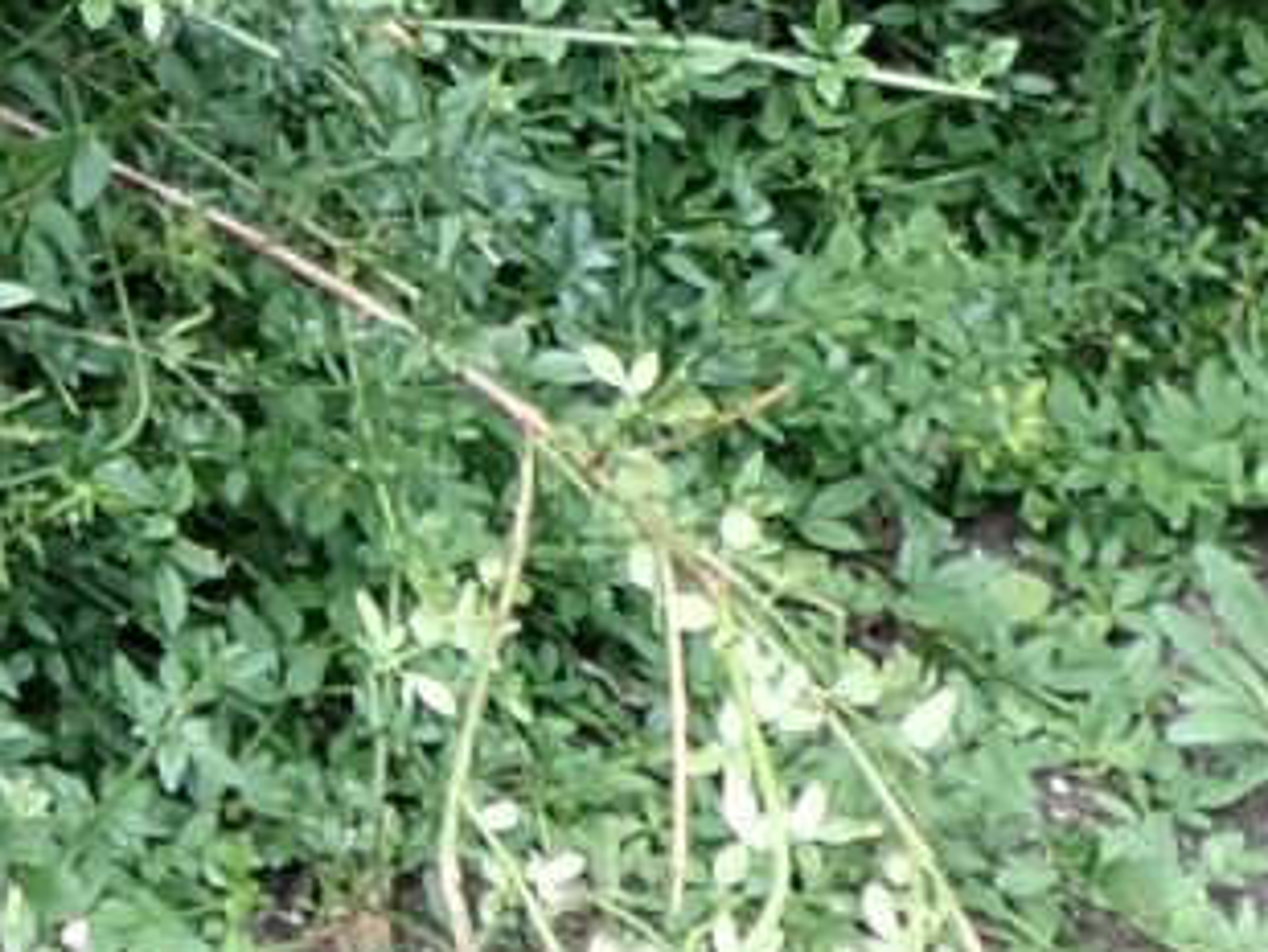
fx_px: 7109
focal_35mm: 194
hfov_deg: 9.3
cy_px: -345
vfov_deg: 7.6
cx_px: -1514
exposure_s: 1/80
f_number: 2.3
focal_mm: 5.5
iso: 100
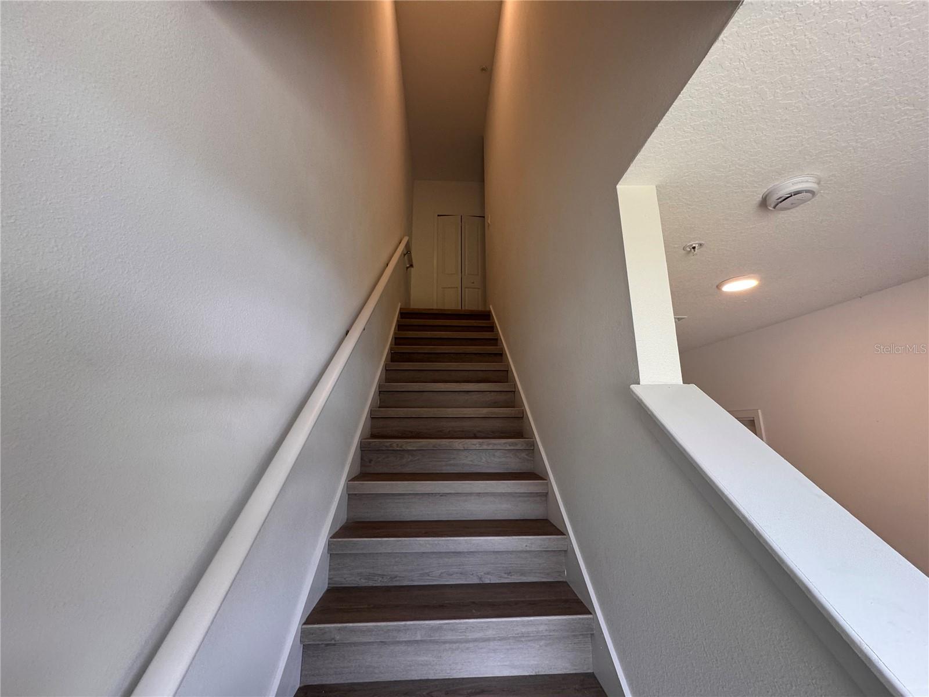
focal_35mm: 14
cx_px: 464
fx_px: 376
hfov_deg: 102.1
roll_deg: +0.2
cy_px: 348
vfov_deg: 85.7
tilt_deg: +11.4
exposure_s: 1/120
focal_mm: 2.22
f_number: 2.2
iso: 160
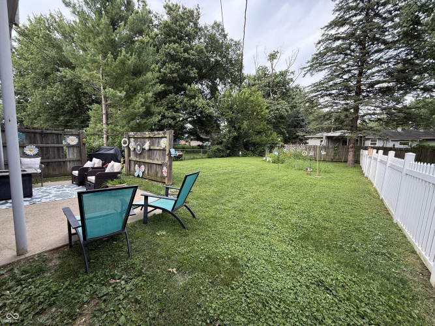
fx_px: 176
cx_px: 218
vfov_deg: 85.7
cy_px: 163
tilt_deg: -5.3
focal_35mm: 14
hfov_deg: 102.1
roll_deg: -2.1
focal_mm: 2.22
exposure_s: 1/241
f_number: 2.2
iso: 50
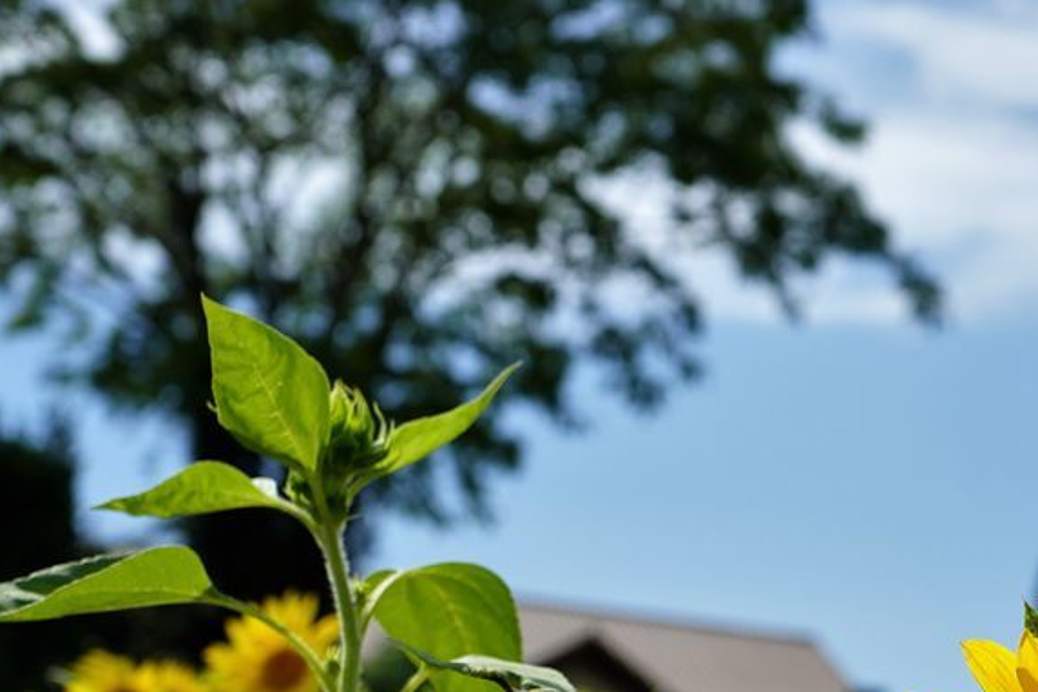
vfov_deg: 15.5
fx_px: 2537
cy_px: 507
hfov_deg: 22.9
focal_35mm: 88
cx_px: 803
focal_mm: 42
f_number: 5
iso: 100
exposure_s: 1/1000
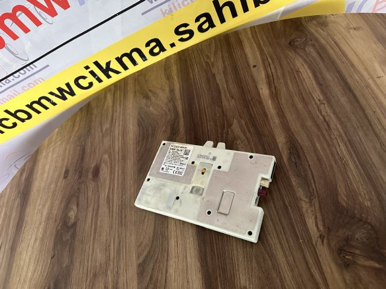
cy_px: 144
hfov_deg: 71.6
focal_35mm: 24
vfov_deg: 56.8
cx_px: 193
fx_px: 268
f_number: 1.78
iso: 800
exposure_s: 1/60
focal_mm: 6.86
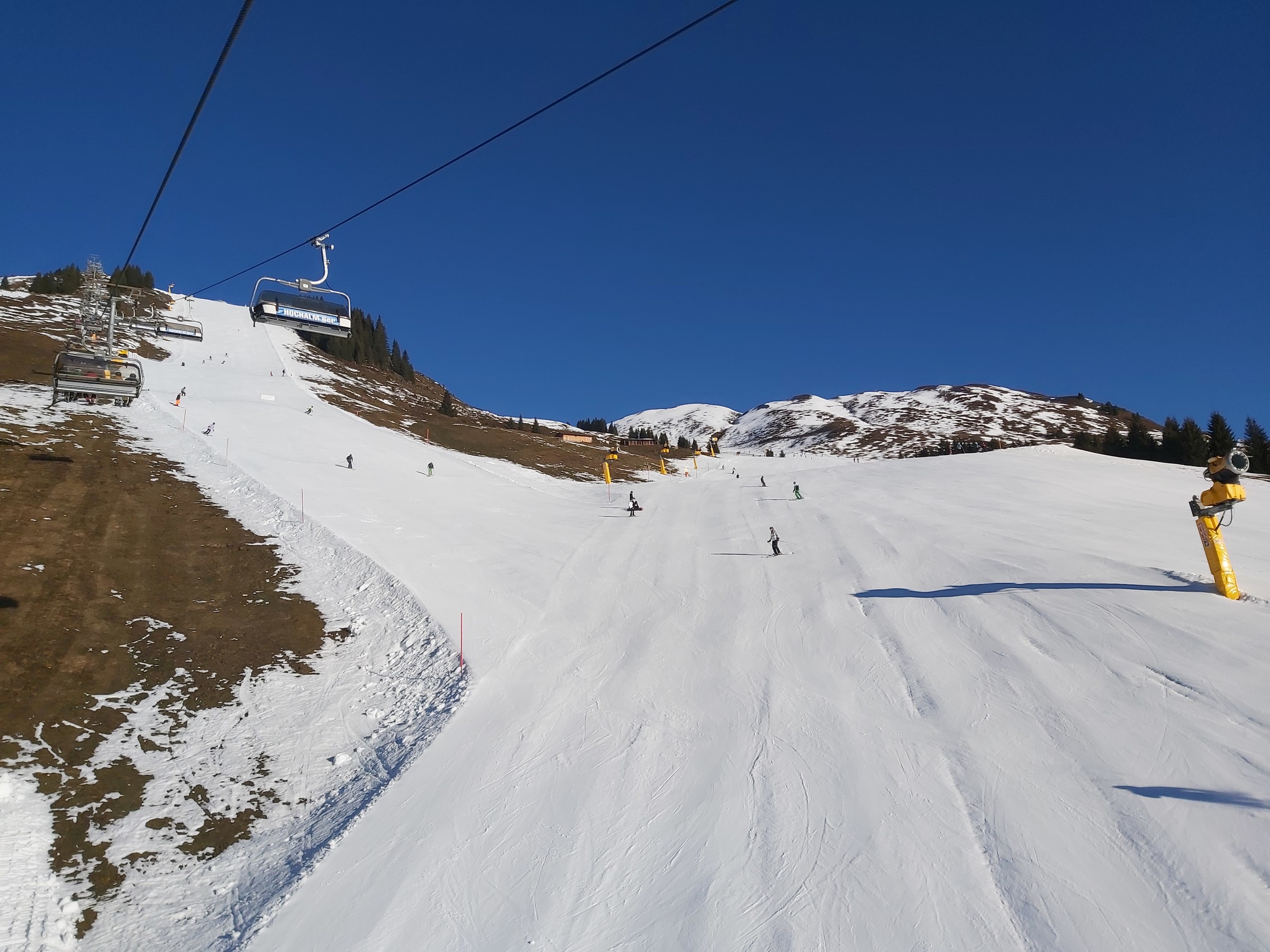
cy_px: 476
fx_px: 954
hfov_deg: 67.3
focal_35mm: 26
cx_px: 635
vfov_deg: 53.1
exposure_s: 1/4898
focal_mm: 3.92
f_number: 1.7
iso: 64
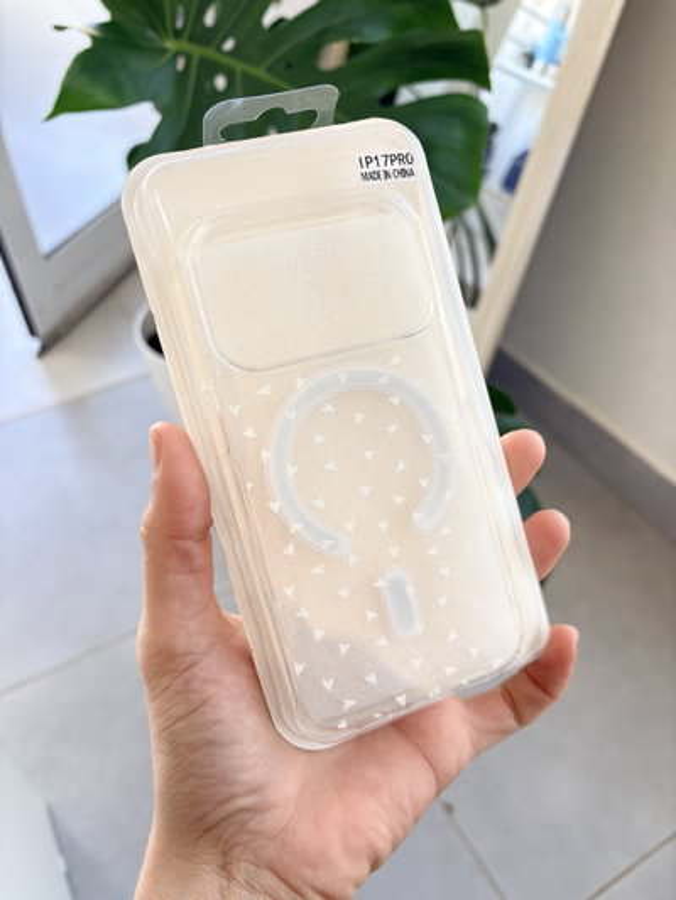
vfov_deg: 67.3
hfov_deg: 53.1
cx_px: 338
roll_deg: +1.1
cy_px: 450
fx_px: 677
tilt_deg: -43.6
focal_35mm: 26
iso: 80
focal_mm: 5.96
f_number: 1.6
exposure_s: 1/122
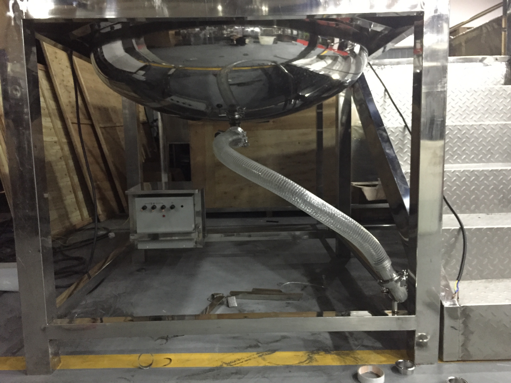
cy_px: 192
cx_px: 256
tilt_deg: -6.4
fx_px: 428
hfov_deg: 61.7
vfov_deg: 48.2
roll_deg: +0.8
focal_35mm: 29
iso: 640
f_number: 2.2
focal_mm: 4.15
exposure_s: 1/17
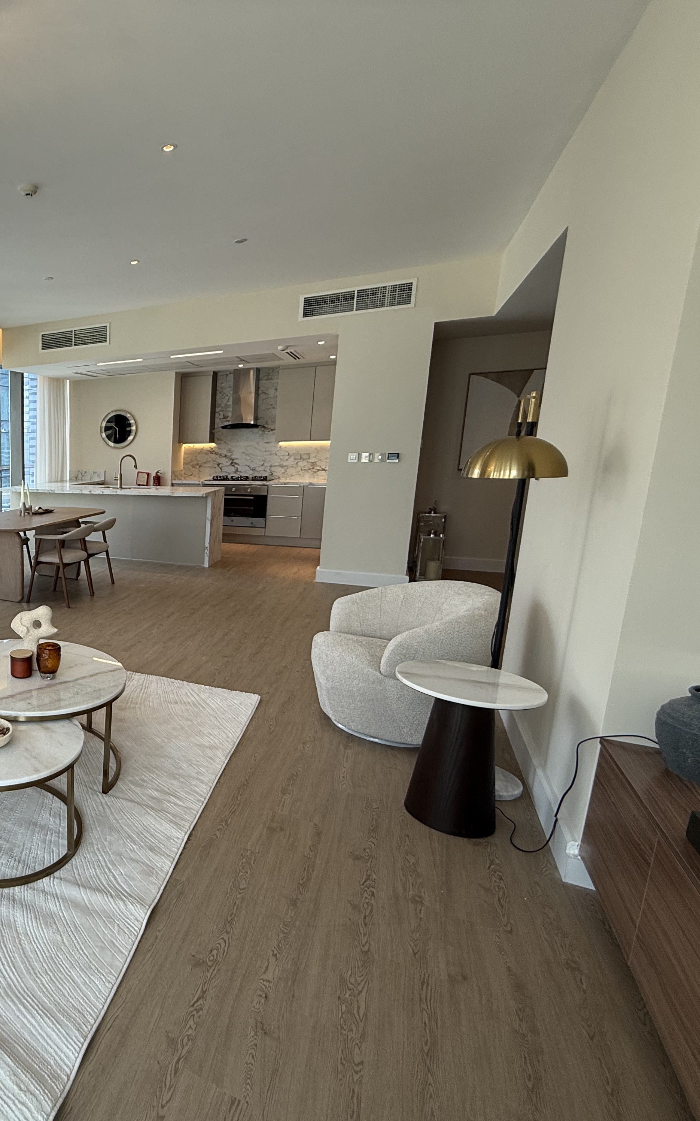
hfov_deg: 48.5
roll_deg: +0.9
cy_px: 566
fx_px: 610
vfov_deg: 85.1
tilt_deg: -10.8
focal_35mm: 20
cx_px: -8
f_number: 2.2
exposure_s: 1/100
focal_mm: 2.22
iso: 50
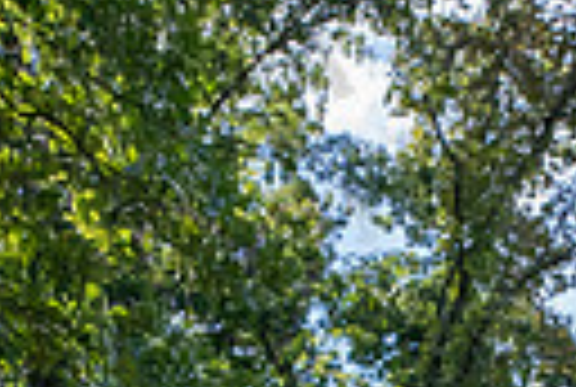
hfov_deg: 30.0
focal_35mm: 67
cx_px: 272
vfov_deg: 15.1
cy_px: 845
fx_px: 1074
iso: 320
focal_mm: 14
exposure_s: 1/250
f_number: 7.1
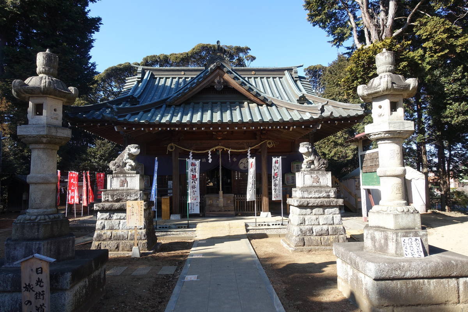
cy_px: 156
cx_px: 234
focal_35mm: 24
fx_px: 312
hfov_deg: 73.7
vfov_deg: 53.1
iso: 125
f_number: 3.5
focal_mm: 8.8
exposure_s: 1/400
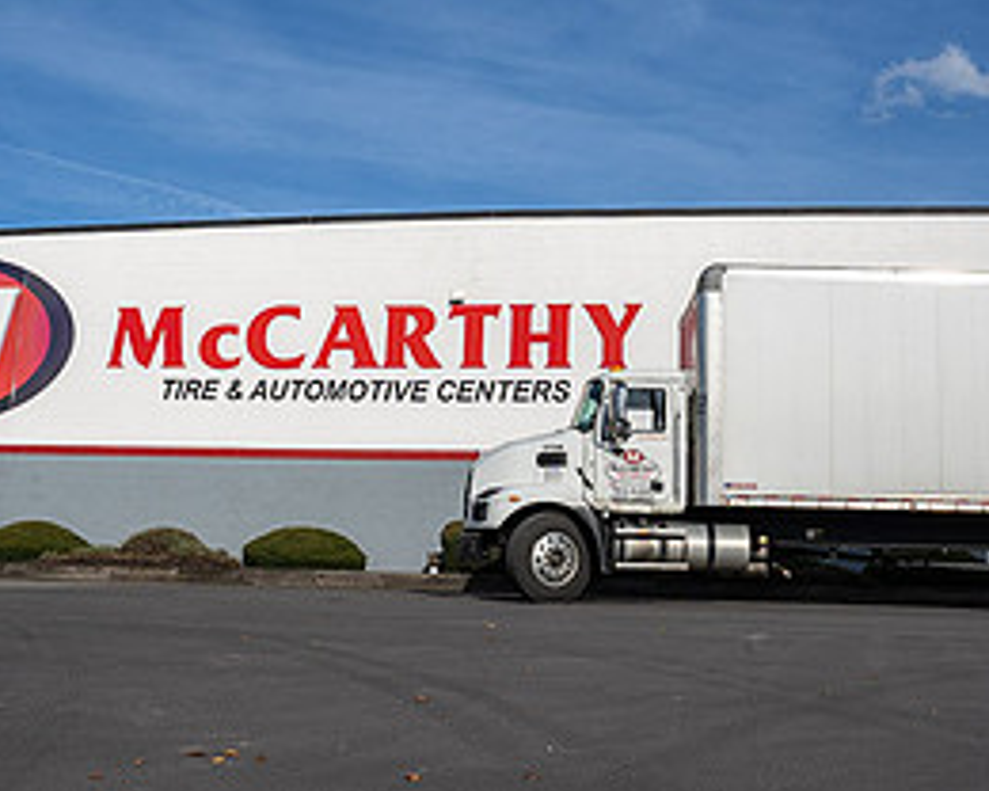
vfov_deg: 34.1
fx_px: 1288
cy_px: 367
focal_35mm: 44
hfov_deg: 42.0
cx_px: 521
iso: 125
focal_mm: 21
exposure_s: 1/1000
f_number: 7.1
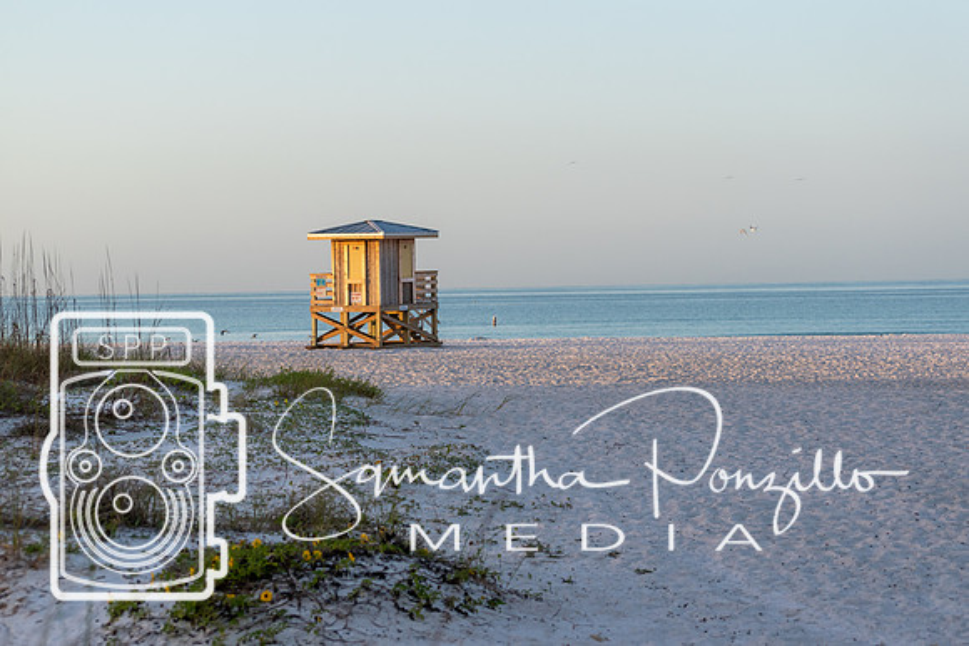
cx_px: 484
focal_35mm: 107
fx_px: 2874
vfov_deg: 12.8
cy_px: 323
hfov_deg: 19.1
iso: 220
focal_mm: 70
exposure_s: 1/500
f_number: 5.6
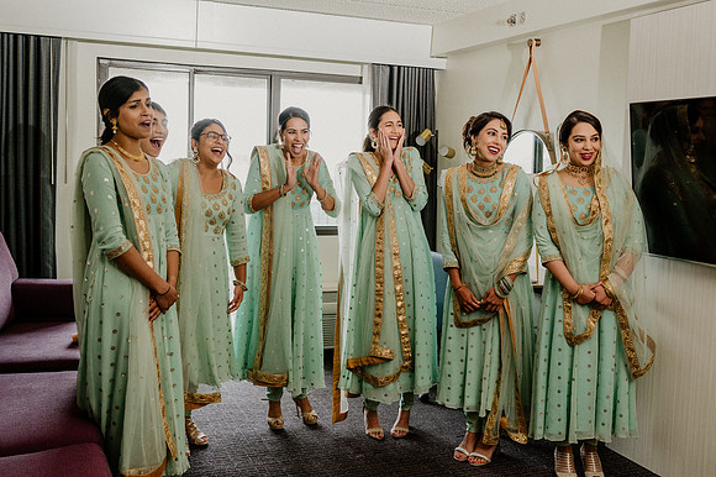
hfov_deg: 48.7
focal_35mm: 40
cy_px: 206
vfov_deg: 33.5
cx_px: 358
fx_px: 791
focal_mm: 35
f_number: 3.5
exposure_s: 1/100
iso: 2000
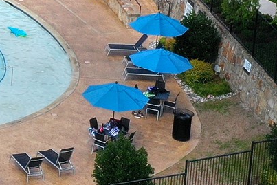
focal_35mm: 151
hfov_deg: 12.0
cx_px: -289
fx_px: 1162
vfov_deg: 8.8
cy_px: -102
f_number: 9
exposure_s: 1/120
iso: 100
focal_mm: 10.26
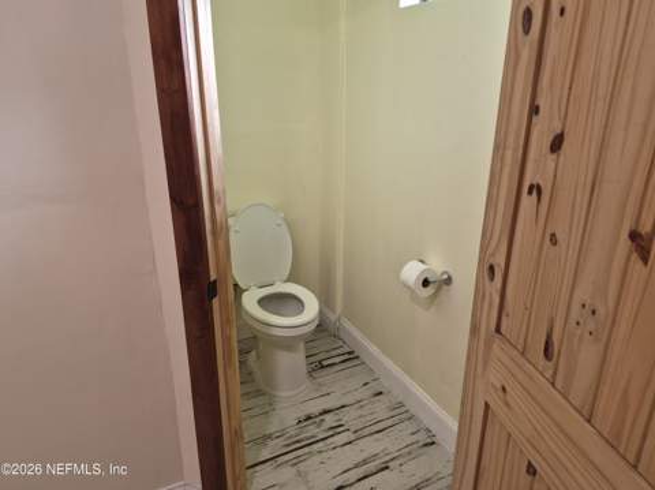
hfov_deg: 74.0
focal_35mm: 23
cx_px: 328
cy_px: 245
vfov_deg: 58.8
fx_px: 435
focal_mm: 5.4
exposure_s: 1/120
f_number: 1.8
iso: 160
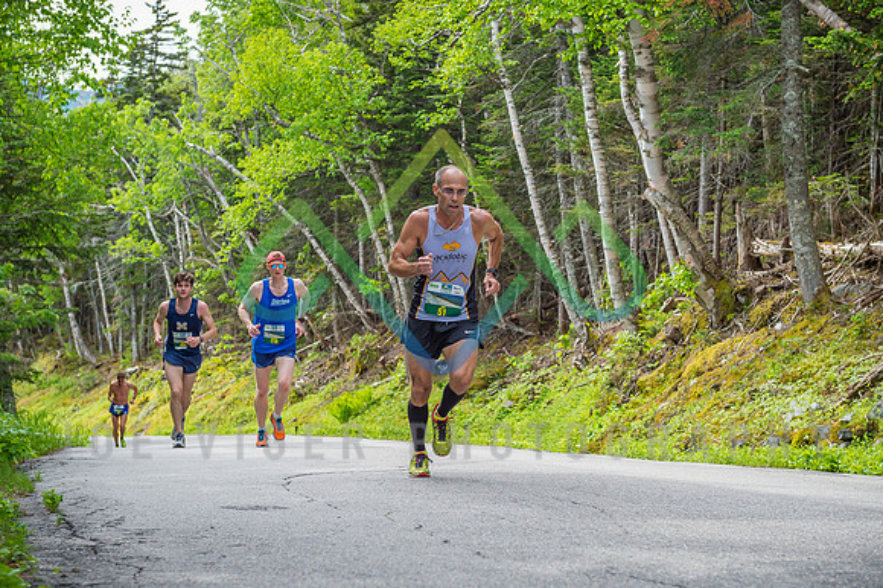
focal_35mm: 81
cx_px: 498
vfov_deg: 16.8
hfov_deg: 25.0
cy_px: 273
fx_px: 1990
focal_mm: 70
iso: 400
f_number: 5.6
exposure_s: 1/640
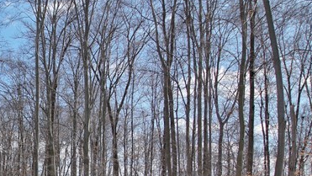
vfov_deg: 22.2
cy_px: 203
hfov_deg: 37.0
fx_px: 418
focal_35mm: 51
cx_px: 5
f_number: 4.5
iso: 100
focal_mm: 11
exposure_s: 1/640
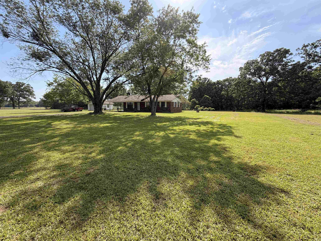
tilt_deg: -7.4
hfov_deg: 102.1
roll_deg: +0.4
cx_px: 160
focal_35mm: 14
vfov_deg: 85.7
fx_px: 130
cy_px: 120
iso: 32
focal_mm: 2.22
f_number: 2.2
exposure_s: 1/770
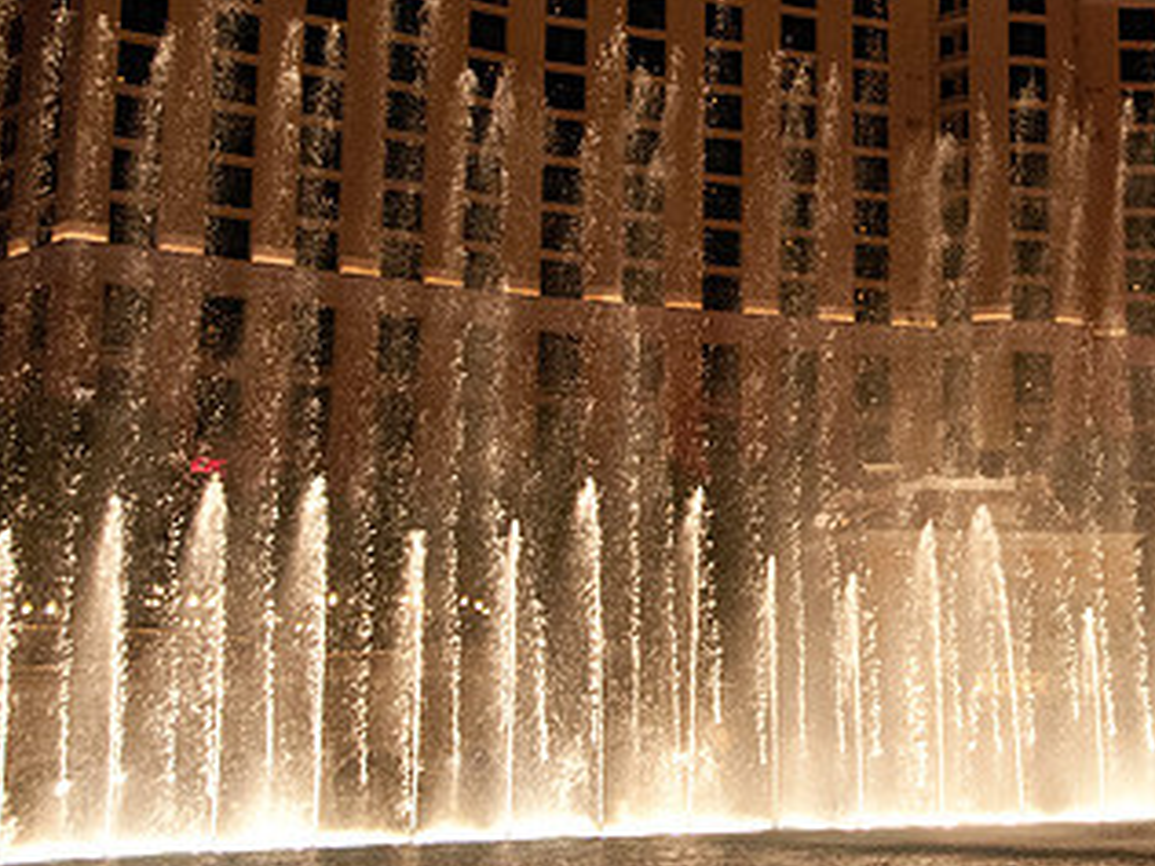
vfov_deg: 19.7
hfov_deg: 25.8
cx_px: 936
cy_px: 170
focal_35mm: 74
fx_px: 2469
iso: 3200
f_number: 5
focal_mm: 28
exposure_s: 1/80
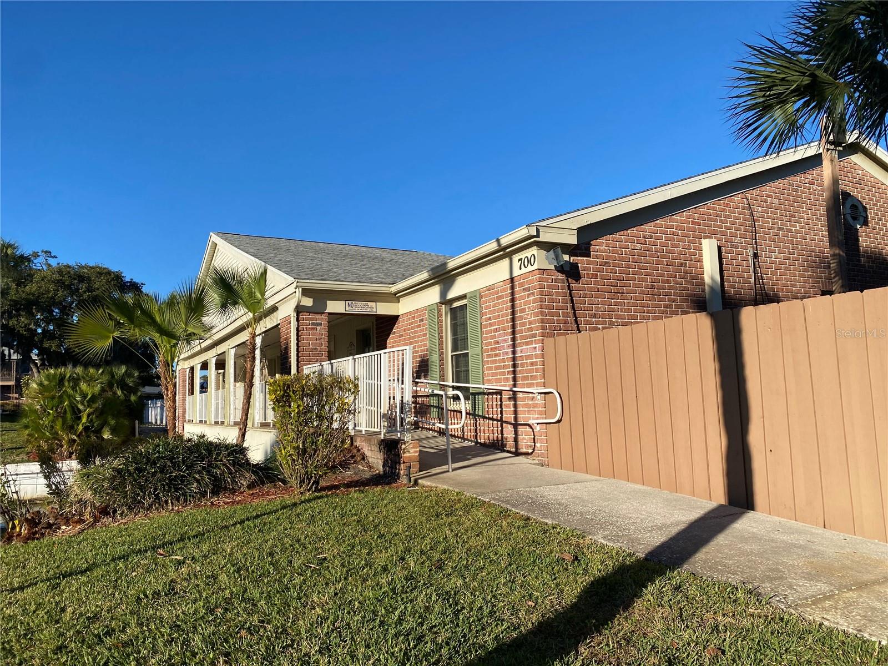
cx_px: 444
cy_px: 333
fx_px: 667
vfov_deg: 53.1
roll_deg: +1.7
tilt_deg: +6.3
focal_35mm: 26
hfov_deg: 67.3
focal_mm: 4.25
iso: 32
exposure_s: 1/2688
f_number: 1.8
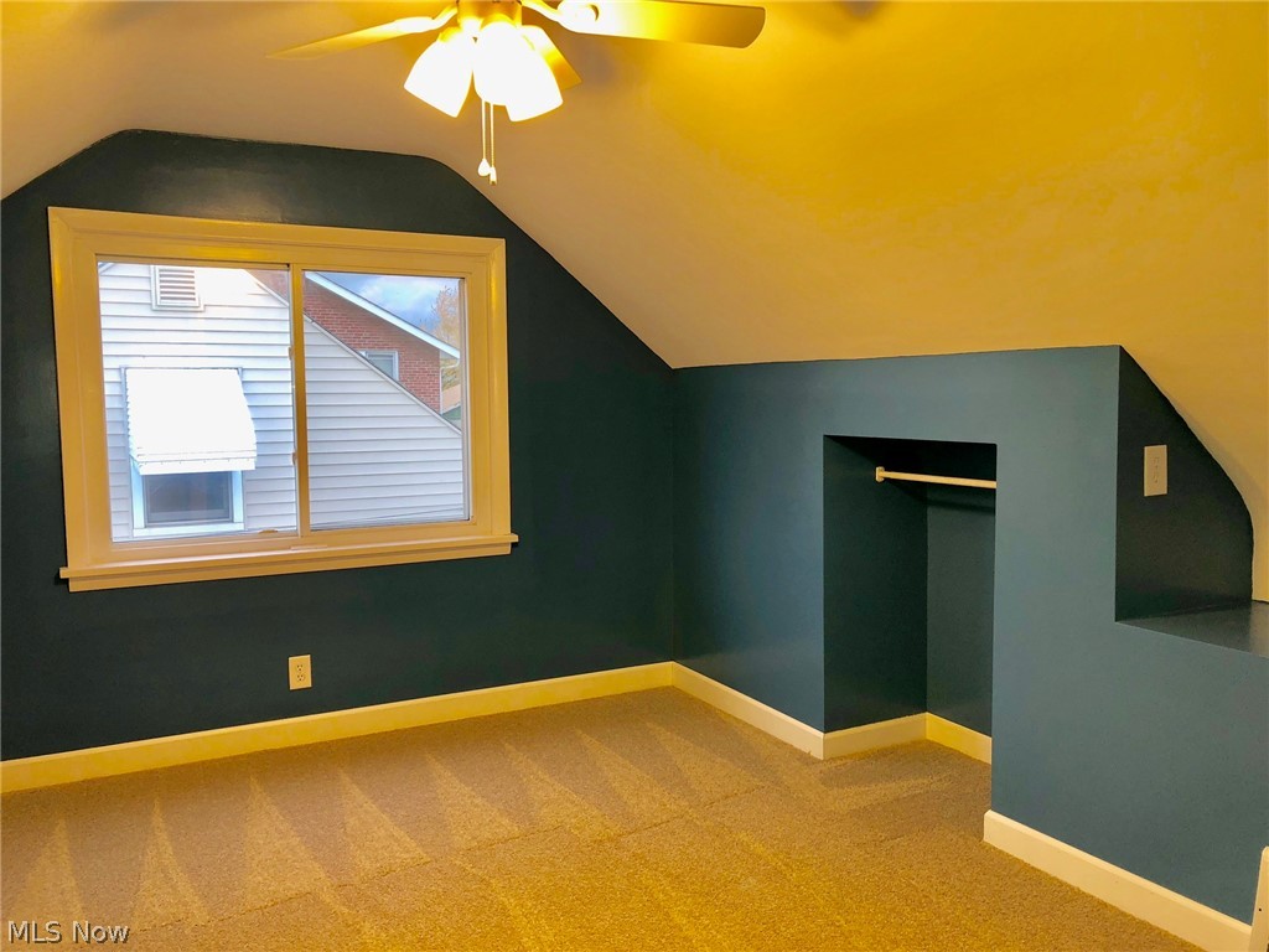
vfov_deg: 49.7
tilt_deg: -4.7
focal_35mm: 28
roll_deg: +0.5
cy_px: 476
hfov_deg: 63.4
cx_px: 634
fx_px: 1026
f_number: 1.8
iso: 40
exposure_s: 1/20
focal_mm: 4
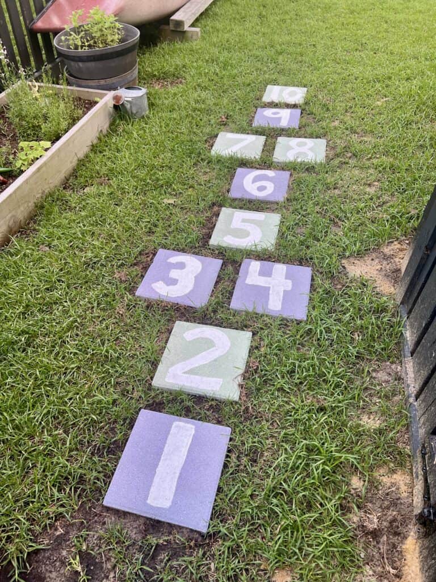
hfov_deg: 53.1
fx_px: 437
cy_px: 291
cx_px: 218
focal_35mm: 26
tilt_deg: -47.0
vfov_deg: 67.3
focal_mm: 5.7
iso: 40
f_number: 1.5
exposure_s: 1/230
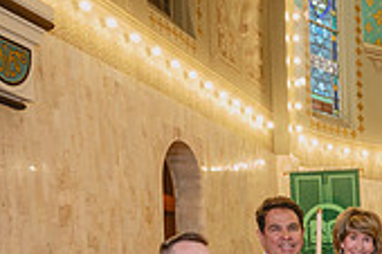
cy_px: 389
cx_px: 515
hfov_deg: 22.0
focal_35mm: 82
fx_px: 869
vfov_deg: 15.3
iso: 1000
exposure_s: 1/125
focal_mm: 24
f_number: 4
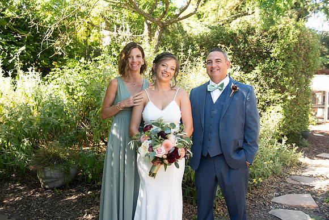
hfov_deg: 53.1
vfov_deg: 36.9
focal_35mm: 36
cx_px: 164
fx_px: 329
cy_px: 110
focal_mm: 36
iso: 640
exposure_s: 1/320
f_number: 4.5
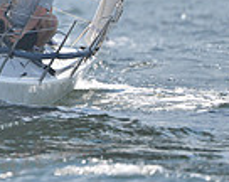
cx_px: -231
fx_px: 6515
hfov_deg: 2.0
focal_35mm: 964
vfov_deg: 1.6
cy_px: -62
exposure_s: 1/1250
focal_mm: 240
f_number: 4.5
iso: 280
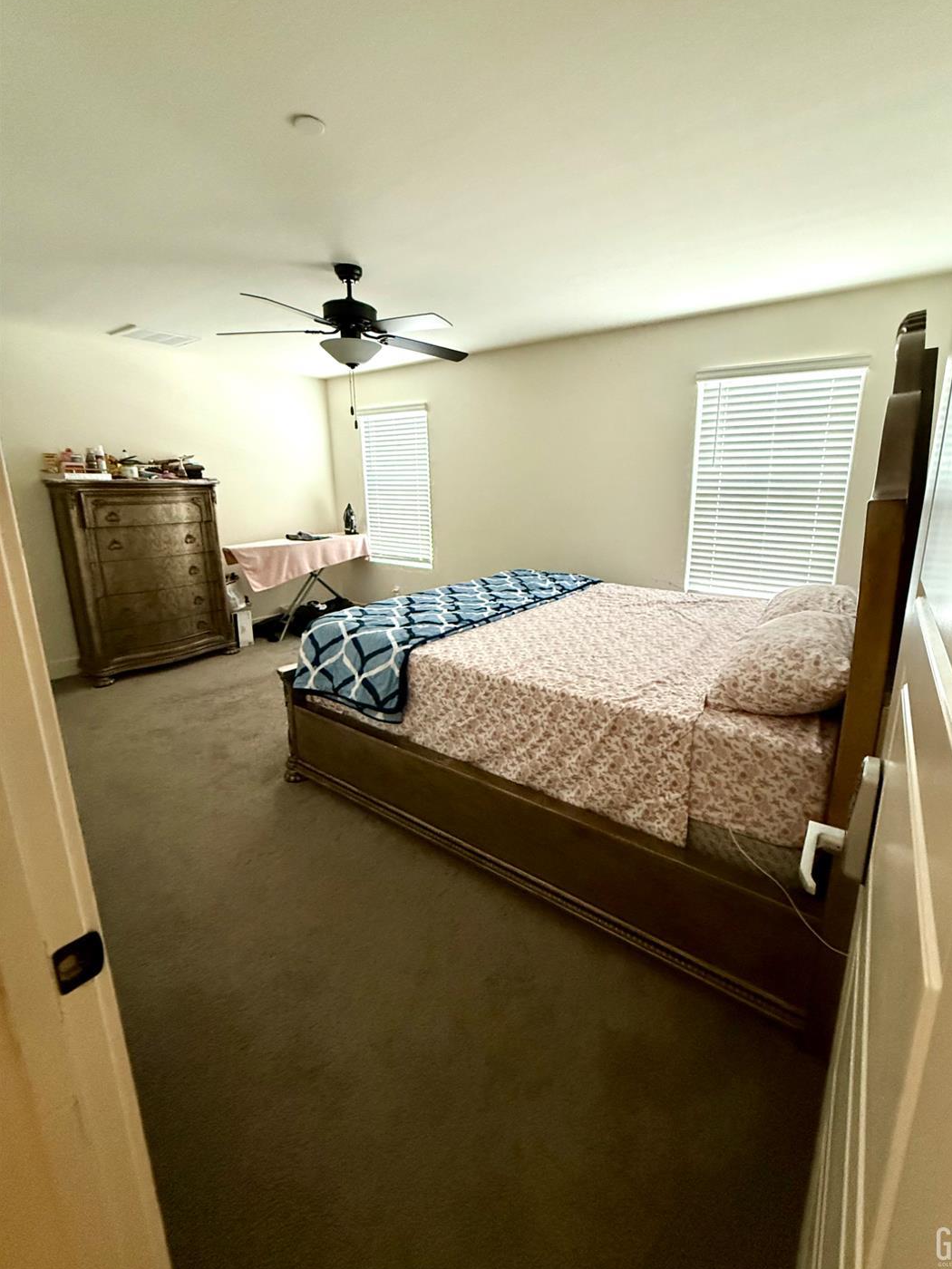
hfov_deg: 81.6
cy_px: 610
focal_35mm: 15
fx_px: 550
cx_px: 509
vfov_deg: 98.1
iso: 800
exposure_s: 1/60
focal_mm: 2.22
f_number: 2.2
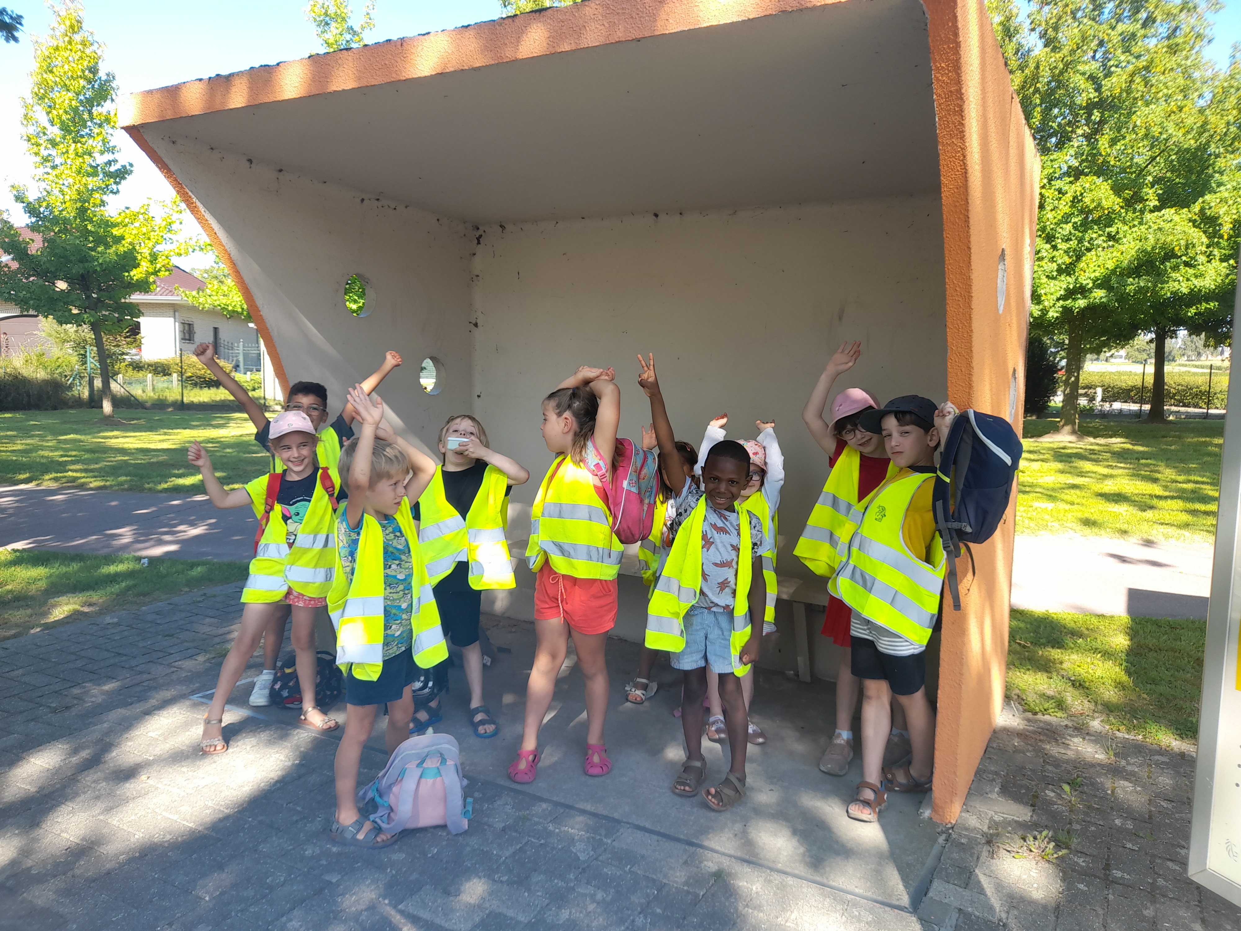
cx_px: 620
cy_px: 466
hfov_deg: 69.4
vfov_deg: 54.9
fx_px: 896
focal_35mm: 25
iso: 20
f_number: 2
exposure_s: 1/125
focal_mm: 4.6
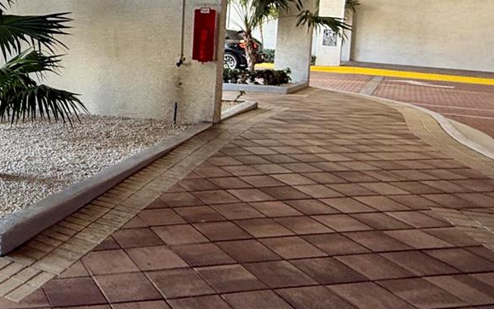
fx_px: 552
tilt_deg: +0.6
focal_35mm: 41
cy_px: 35
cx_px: 10
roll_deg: -3.2
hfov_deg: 42.3
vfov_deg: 30.0
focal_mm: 2.22
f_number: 2.2
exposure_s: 1/99
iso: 100
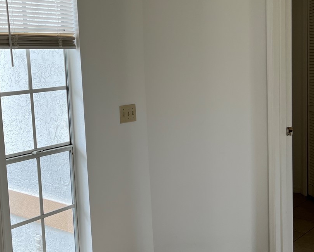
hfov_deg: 36.5
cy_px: 123
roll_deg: +3.6
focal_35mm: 50
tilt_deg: -5.8
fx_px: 465
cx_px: 81
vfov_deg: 30.3
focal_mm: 5.7
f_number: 1.5
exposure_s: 1/121
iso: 40
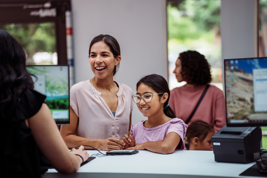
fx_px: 794
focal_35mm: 107
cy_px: 89
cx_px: 134
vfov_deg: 12.8
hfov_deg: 19.1
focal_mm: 107
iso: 400
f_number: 2.8
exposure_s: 1/250
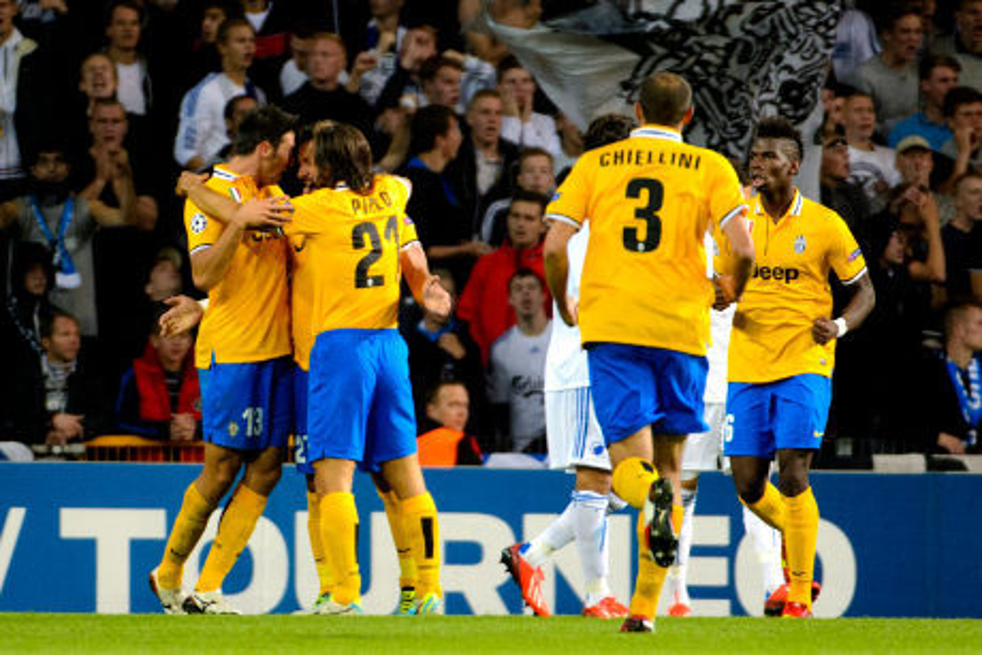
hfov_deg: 5.2
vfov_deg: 3.4
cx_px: 491
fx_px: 10914
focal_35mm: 400
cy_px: 328
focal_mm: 400
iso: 3200
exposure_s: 1/800
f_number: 4
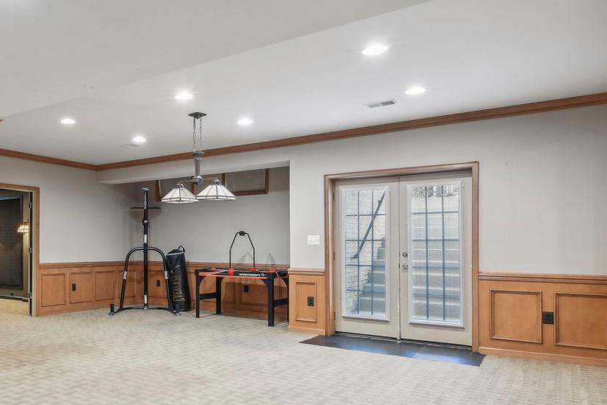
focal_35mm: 28
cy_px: 250
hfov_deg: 61.2
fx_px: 472
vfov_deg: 46.1
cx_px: 140
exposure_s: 1/3.33
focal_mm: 16
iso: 400
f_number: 8
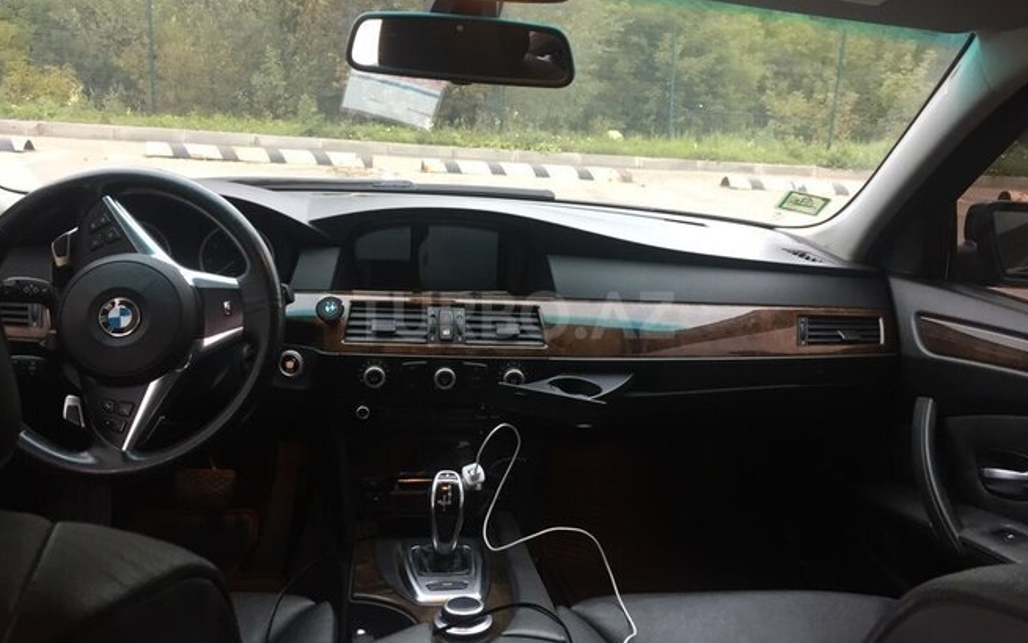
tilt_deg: -12.0
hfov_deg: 61.2
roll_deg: -5.3
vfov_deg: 40.6
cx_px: 514
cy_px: 315
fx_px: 869
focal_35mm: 31
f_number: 2.2
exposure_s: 1/33
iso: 80
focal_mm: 4.15
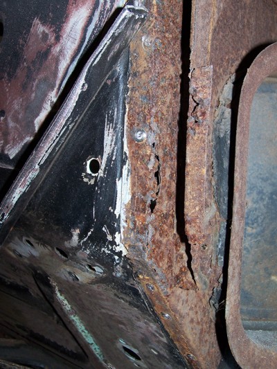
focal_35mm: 51
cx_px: 138
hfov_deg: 28.6
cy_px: 184
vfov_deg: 37.5
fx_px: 544
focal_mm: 8.5
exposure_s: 1/60
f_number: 3.2
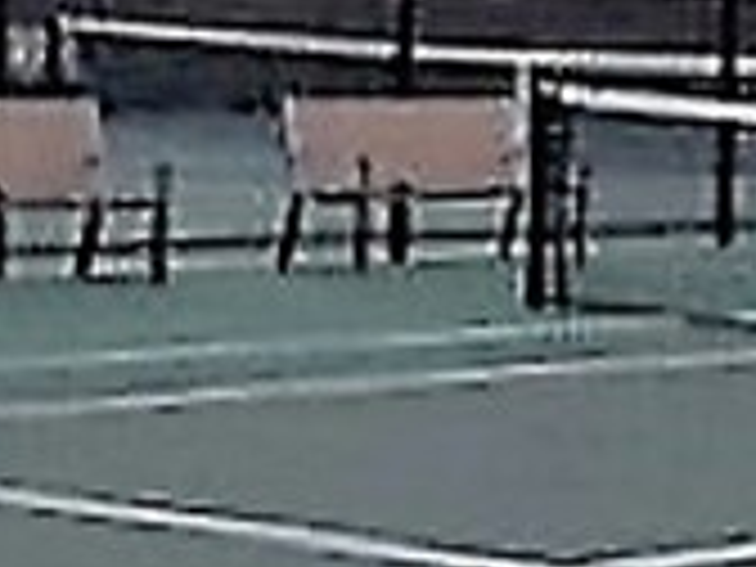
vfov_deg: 8.4
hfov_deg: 10.8
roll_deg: -2.6
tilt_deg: -3.9
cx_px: 1125
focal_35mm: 177
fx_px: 3866
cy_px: 338
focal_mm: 4.15
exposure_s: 1/134
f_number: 2.2
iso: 32
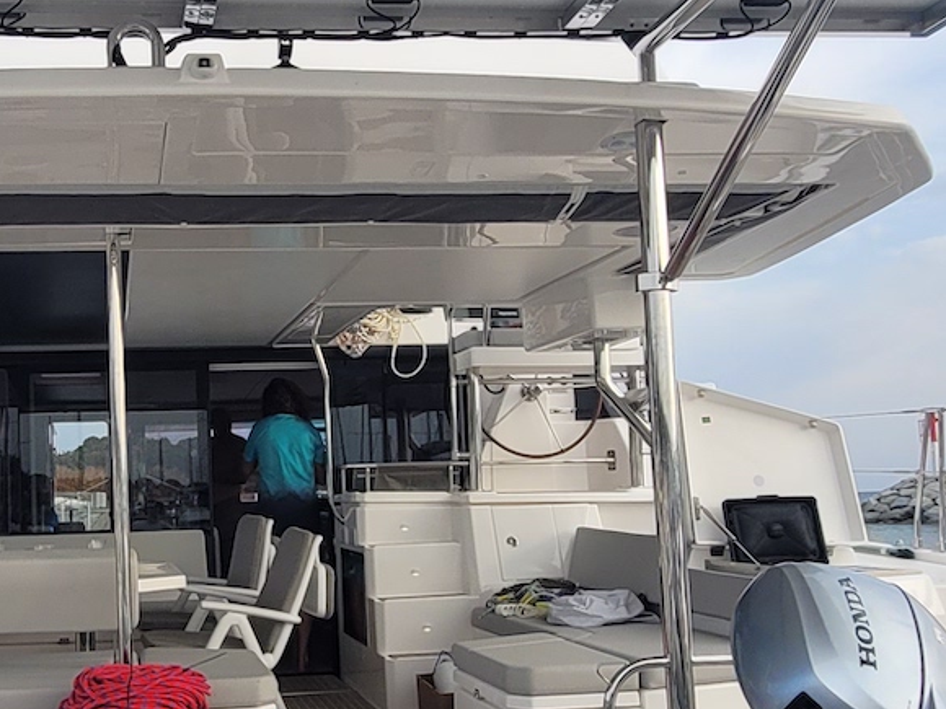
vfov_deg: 33.5
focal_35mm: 43
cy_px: 411
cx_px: 206
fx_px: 1175
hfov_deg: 42.1
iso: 40
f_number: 2.2
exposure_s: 1/522
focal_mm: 1.74
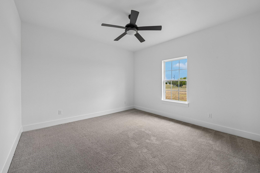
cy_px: 86
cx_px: 130
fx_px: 101
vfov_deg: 81.2
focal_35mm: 14
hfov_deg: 104.3
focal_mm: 14
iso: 400
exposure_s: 1/25
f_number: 8
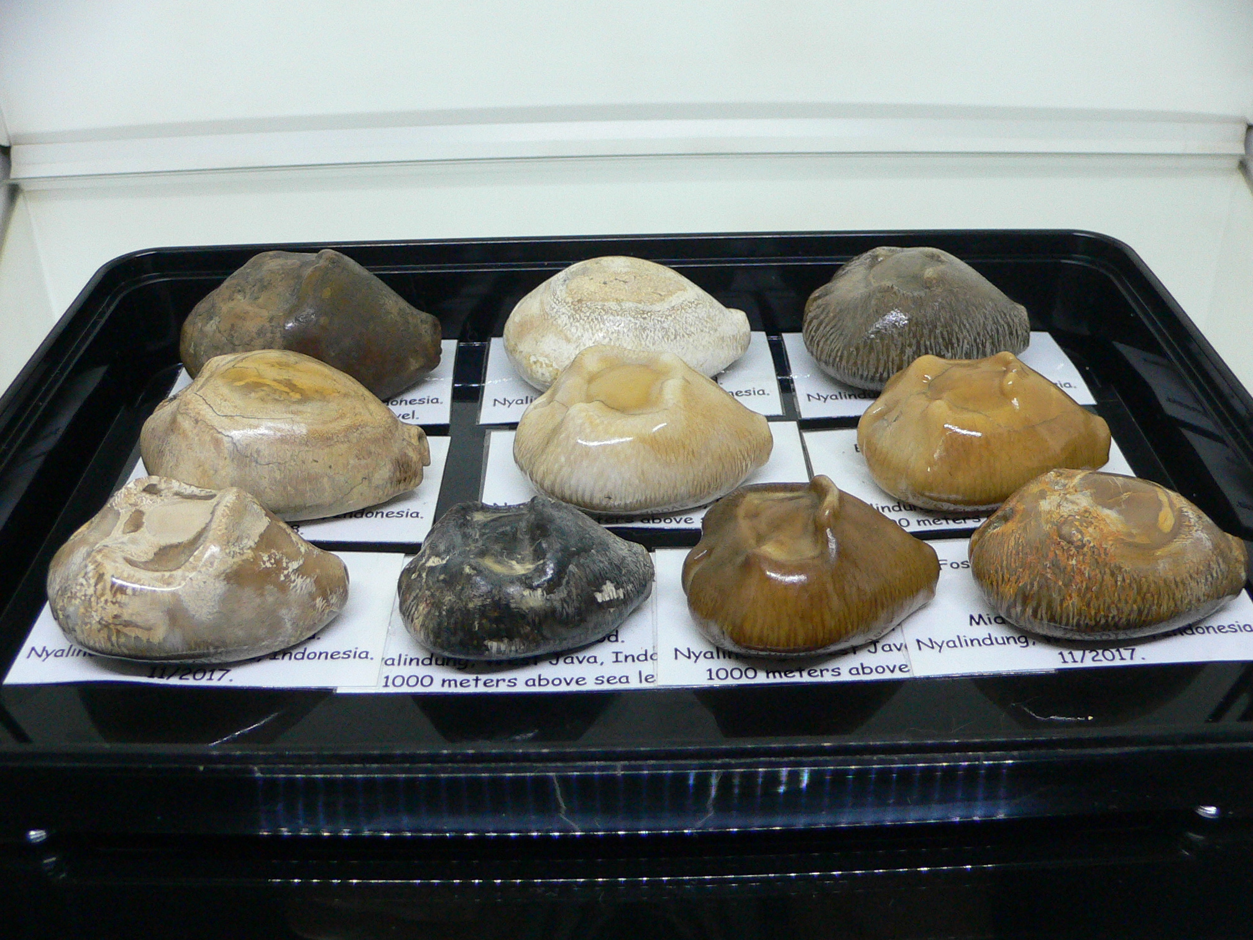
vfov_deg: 40.7
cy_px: 470
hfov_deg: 52.6
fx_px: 1267
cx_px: 626
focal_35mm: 35
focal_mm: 4.6
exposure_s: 1/50
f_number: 2.8
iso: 200
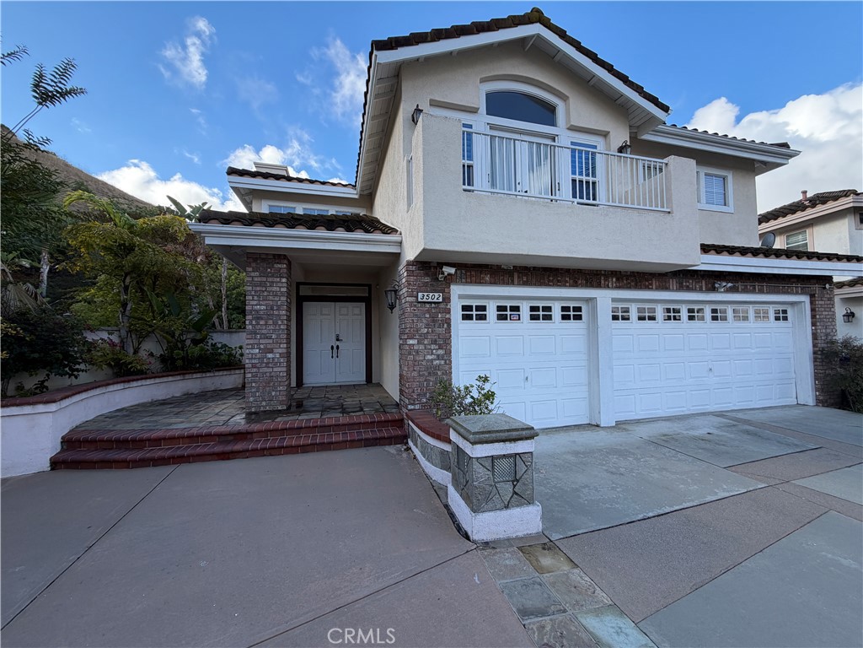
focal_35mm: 14
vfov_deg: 85.7
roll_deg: +1.4
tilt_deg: +1.6
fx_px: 349
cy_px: 324
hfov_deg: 102.1
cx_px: 432
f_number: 2.2
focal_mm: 2.22
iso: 50
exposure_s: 1/502
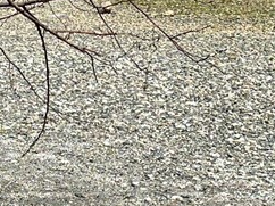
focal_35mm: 172
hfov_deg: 11.4
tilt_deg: -15.9
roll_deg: +6.1
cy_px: 280
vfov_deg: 8.5
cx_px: -5
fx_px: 1365
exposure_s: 1/3077
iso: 50
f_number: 1.5
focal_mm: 5.7
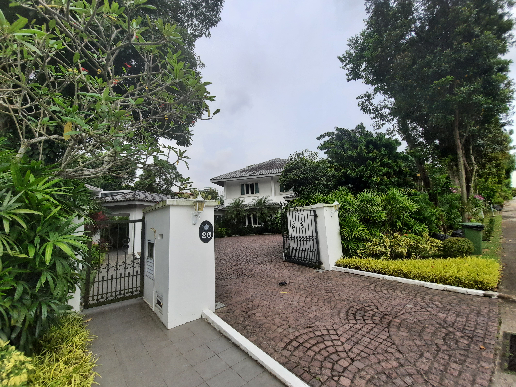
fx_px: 194
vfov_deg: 89.9
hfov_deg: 106.2
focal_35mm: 13
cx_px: 258
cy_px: 194
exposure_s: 1/1221
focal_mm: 1.74
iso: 40
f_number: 2.2
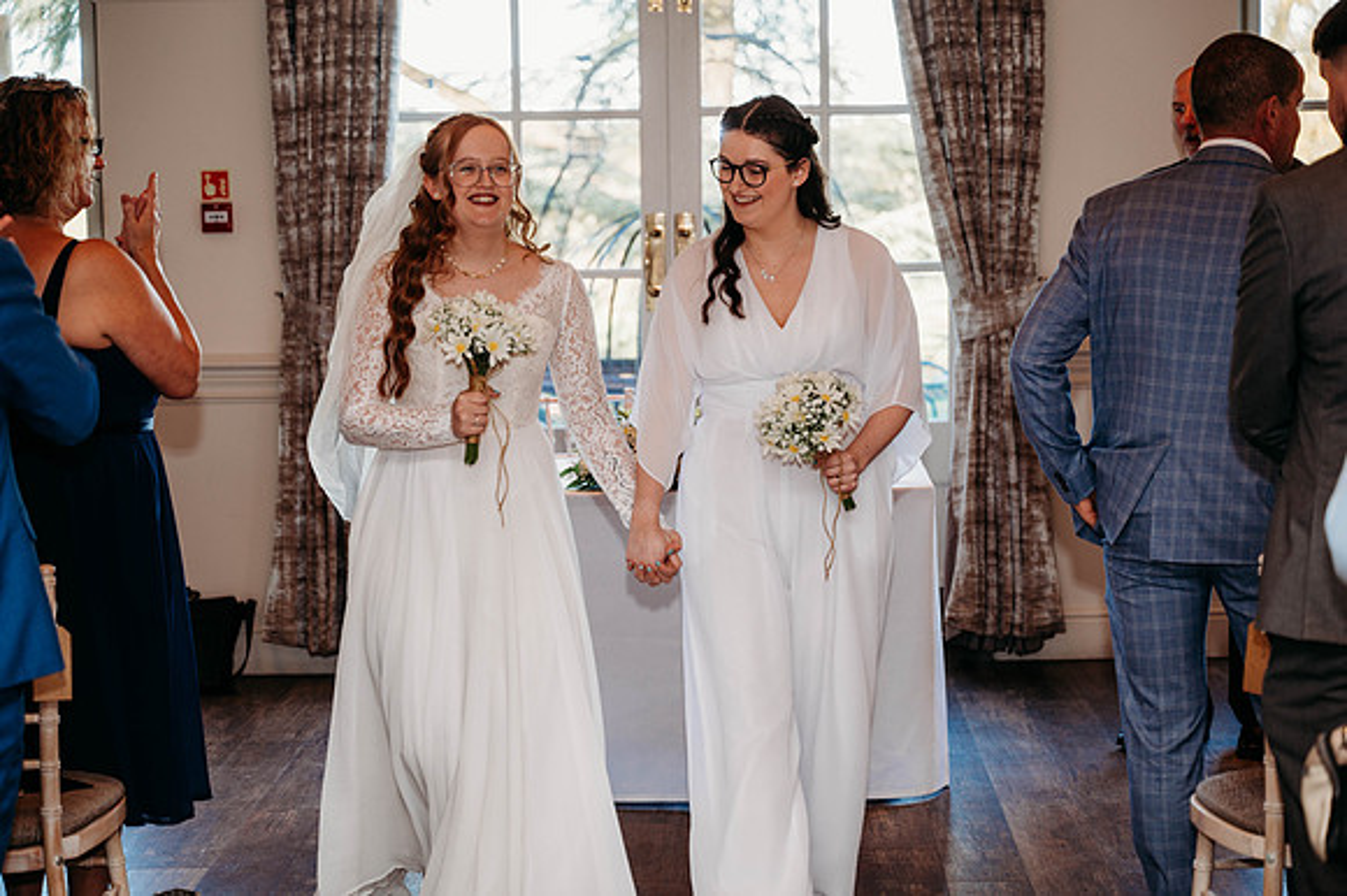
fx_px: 2618
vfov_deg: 19.4
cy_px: 448
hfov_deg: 28.9
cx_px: 674
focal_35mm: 70
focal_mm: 70
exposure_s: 1/200
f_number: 2.8
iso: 320
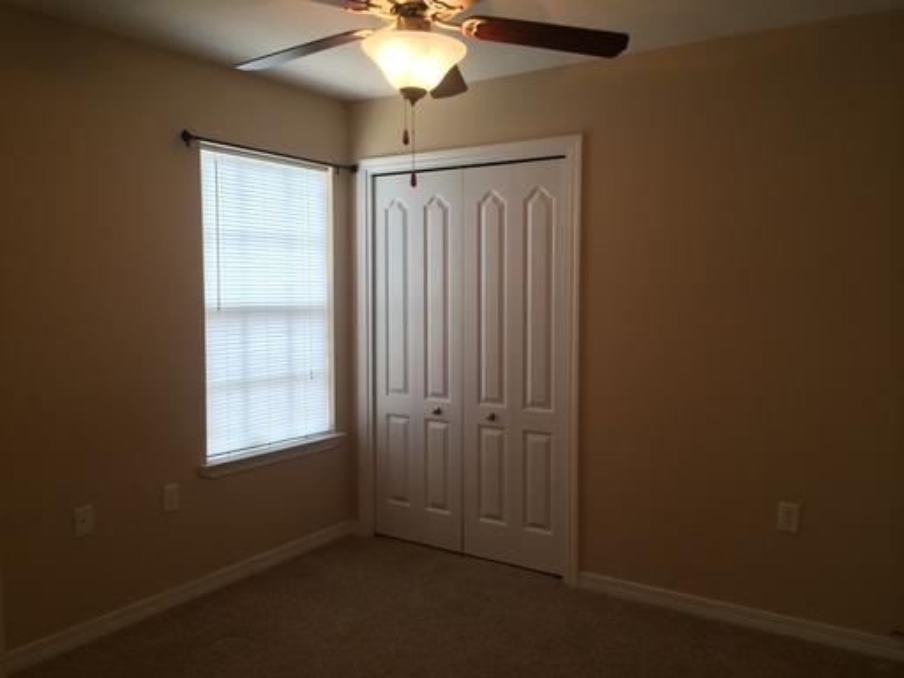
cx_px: 452
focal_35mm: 30
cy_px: 339
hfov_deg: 60.0
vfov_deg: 46.8
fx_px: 783
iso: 50
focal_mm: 4.12
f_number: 2.2
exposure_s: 1/40
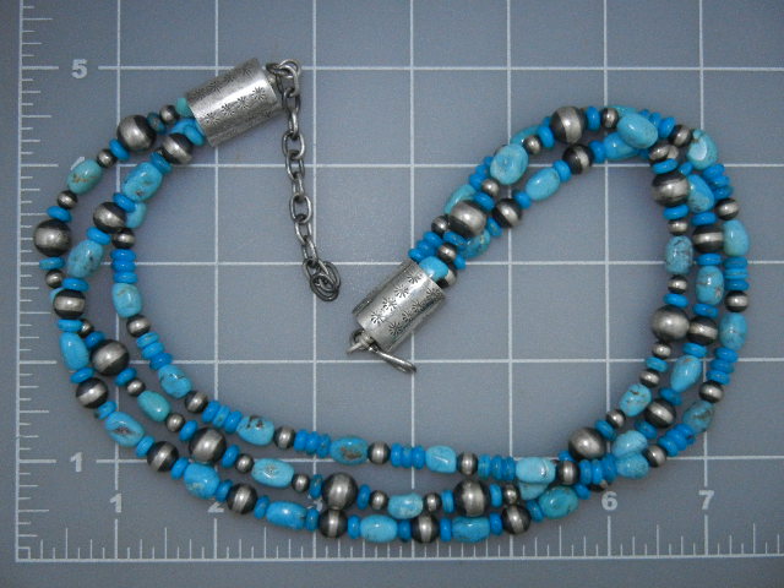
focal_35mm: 34
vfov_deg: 41.8
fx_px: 770
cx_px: 392
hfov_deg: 54.0
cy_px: 294
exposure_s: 1/30
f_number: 7.2
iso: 797
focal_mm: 6.2
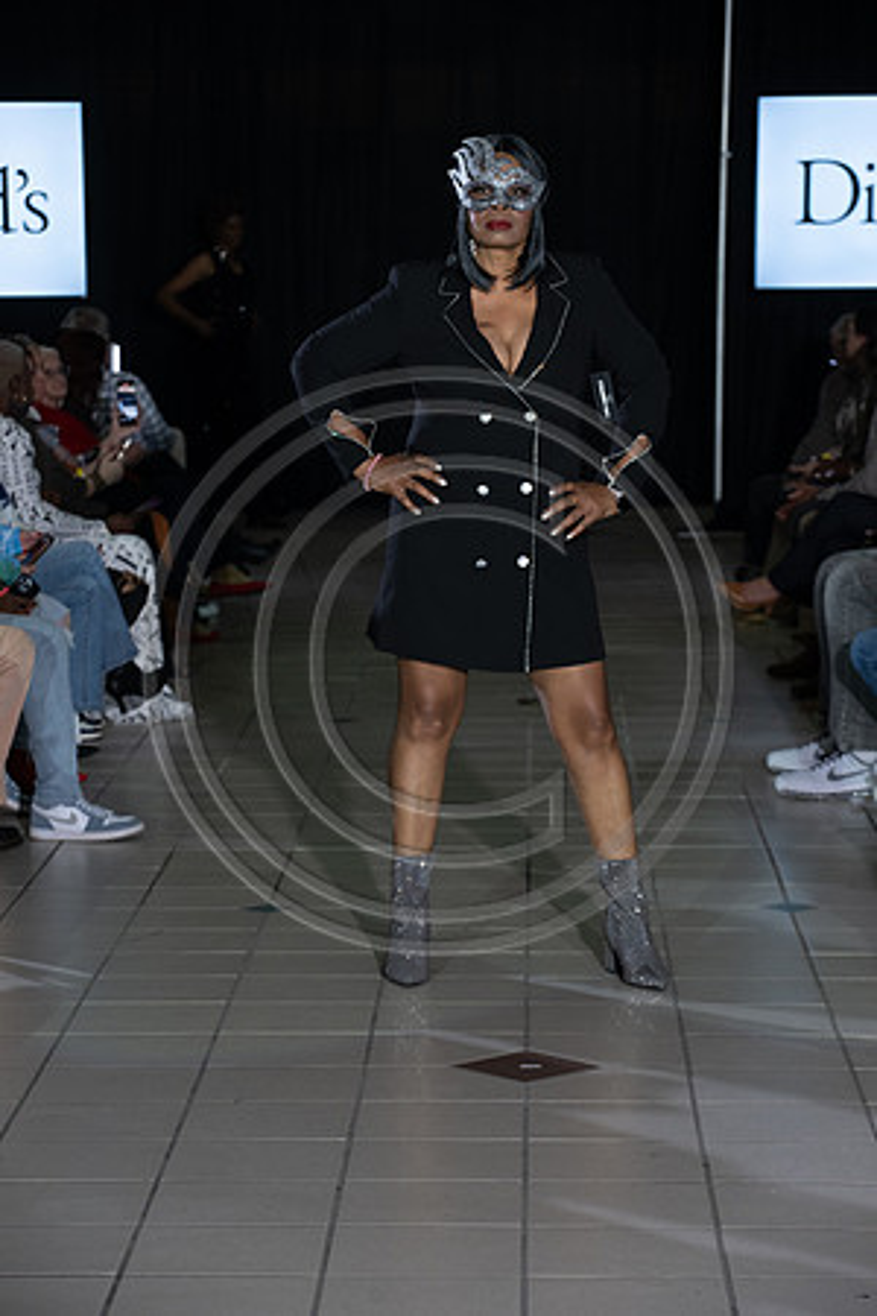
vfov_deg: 18.6
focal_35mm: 110
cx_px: 438
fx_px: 4019
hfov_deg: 12.5
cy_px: 658
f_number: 5.6
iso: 1250
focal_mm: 110
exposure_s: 1/160
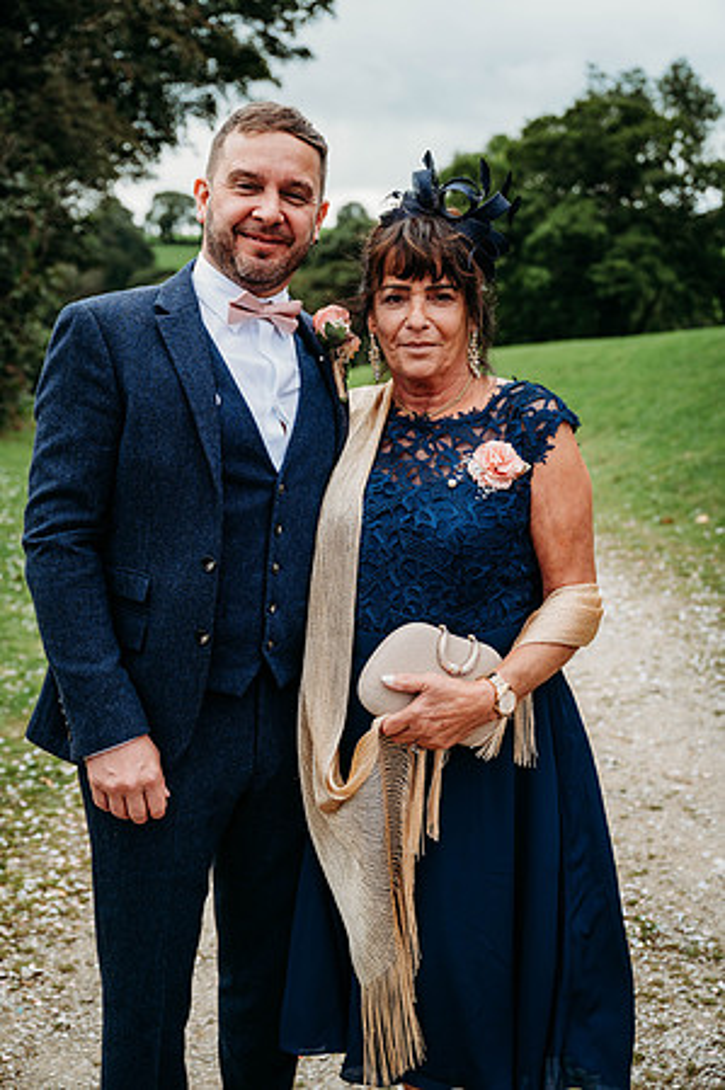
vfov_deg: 45.5
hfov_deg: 31.1
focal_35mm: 43
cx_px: 362
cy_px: 545
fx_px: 1302
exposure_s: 1/500
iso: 100
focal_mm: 43
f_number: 3.5
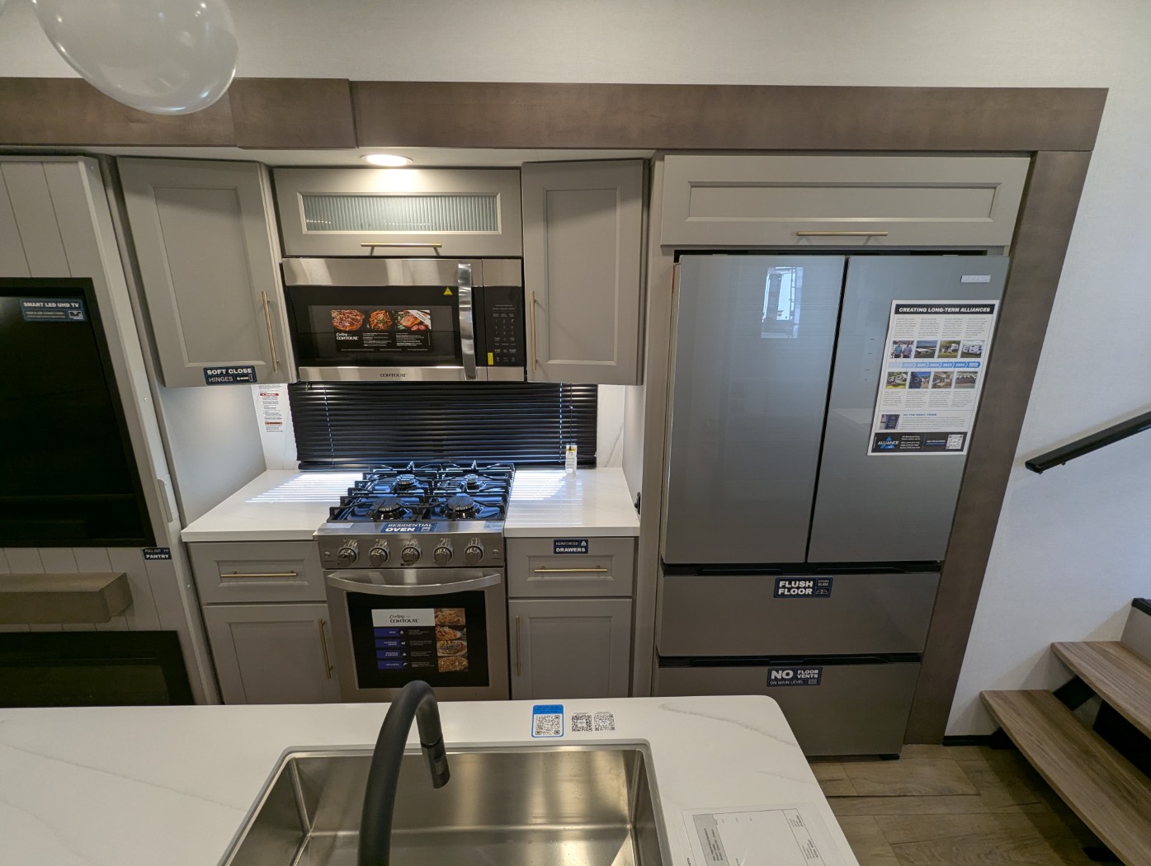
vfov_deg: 78.2
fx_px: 533
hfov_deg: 94.4
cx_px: 576
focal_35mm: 16
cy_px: 433
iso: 66
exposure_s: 1/45.3
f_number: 2.2
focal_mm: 2.35
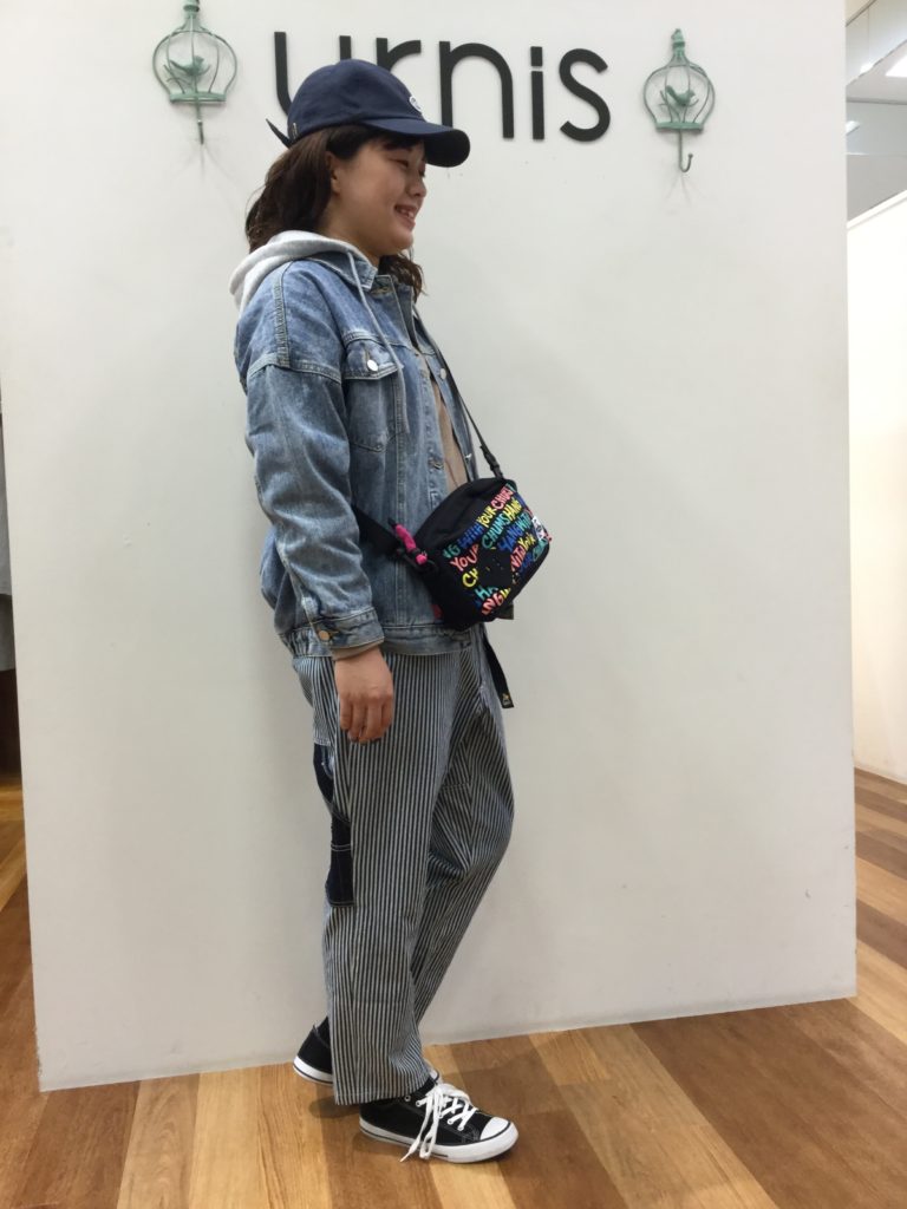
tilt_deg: -4.6
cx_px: 454
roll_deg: +1.7
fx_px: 1083
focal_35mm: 31
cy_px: 604
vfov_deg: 58.4
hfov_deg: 45.4
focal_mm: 3.3
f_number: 2.4
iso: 80
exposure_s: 1/33
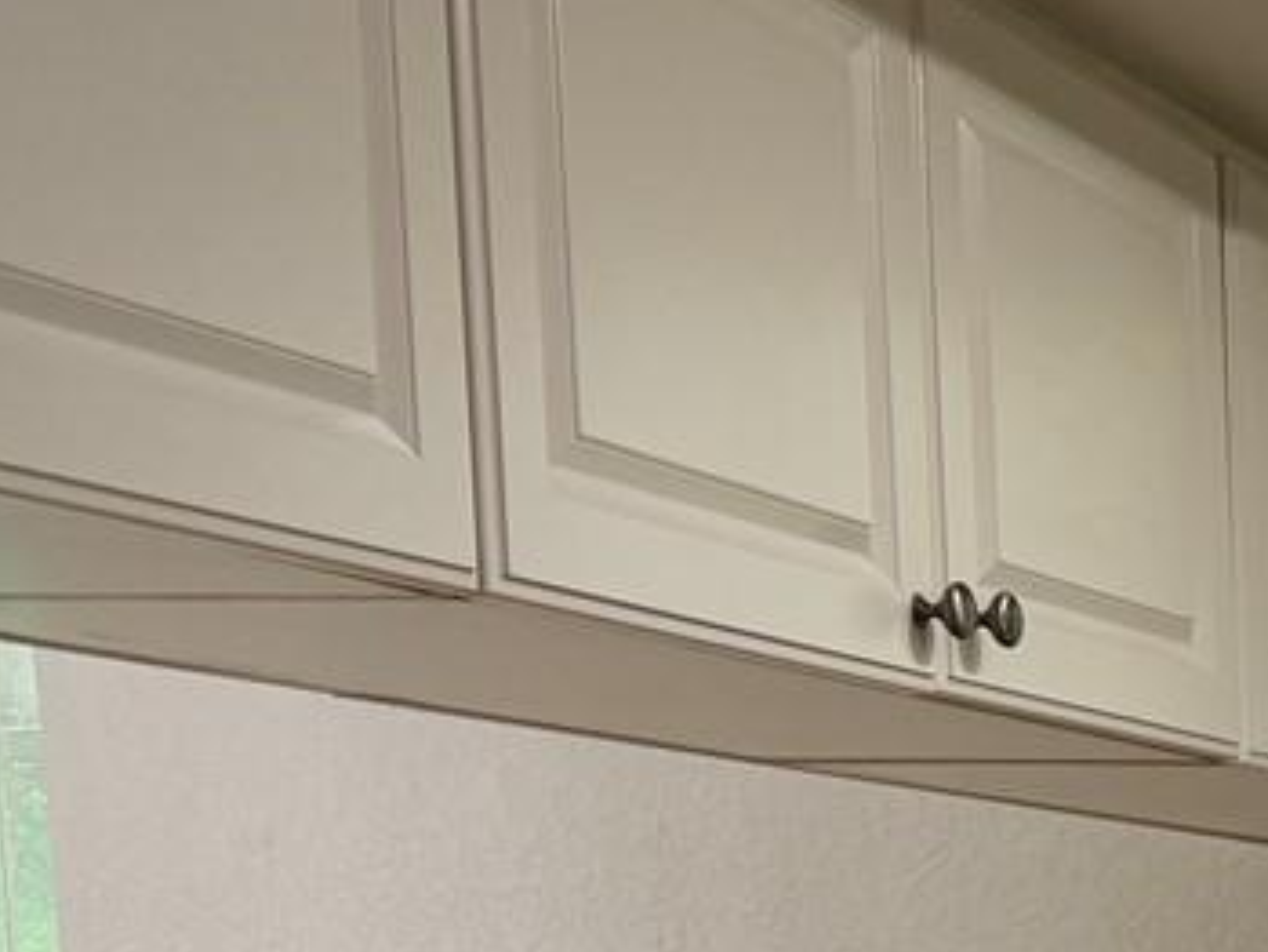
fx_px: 4031
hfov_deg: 14.8
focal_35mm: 110
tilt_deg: -7.0
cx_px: 2518
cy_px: 1566
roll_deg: +0.7
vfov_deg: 12.6
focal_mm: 6.76
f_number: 1.78
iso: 125
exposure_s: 1/60
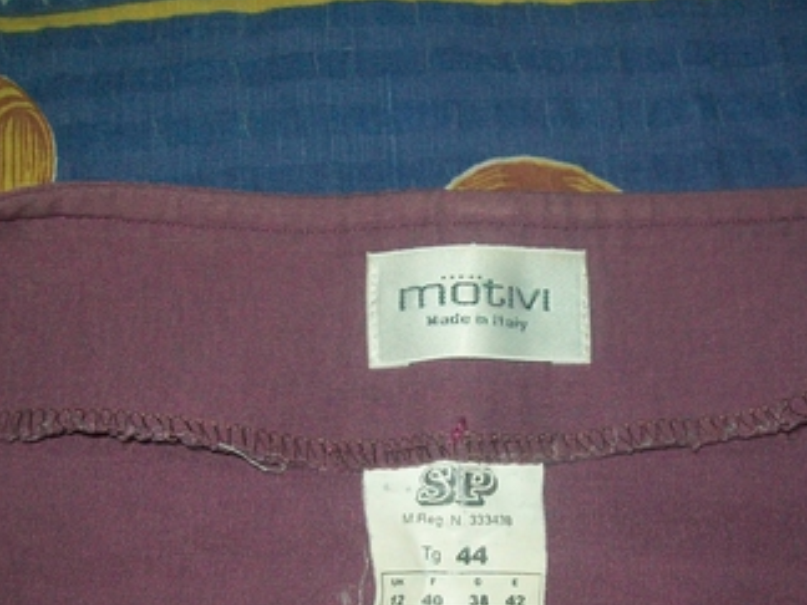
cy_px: 413
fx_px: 1166
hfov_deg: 38.2
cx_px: 433
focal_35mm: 50
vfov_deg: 28.9
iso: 160
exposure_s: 1/60
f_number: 2.7
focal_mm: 6
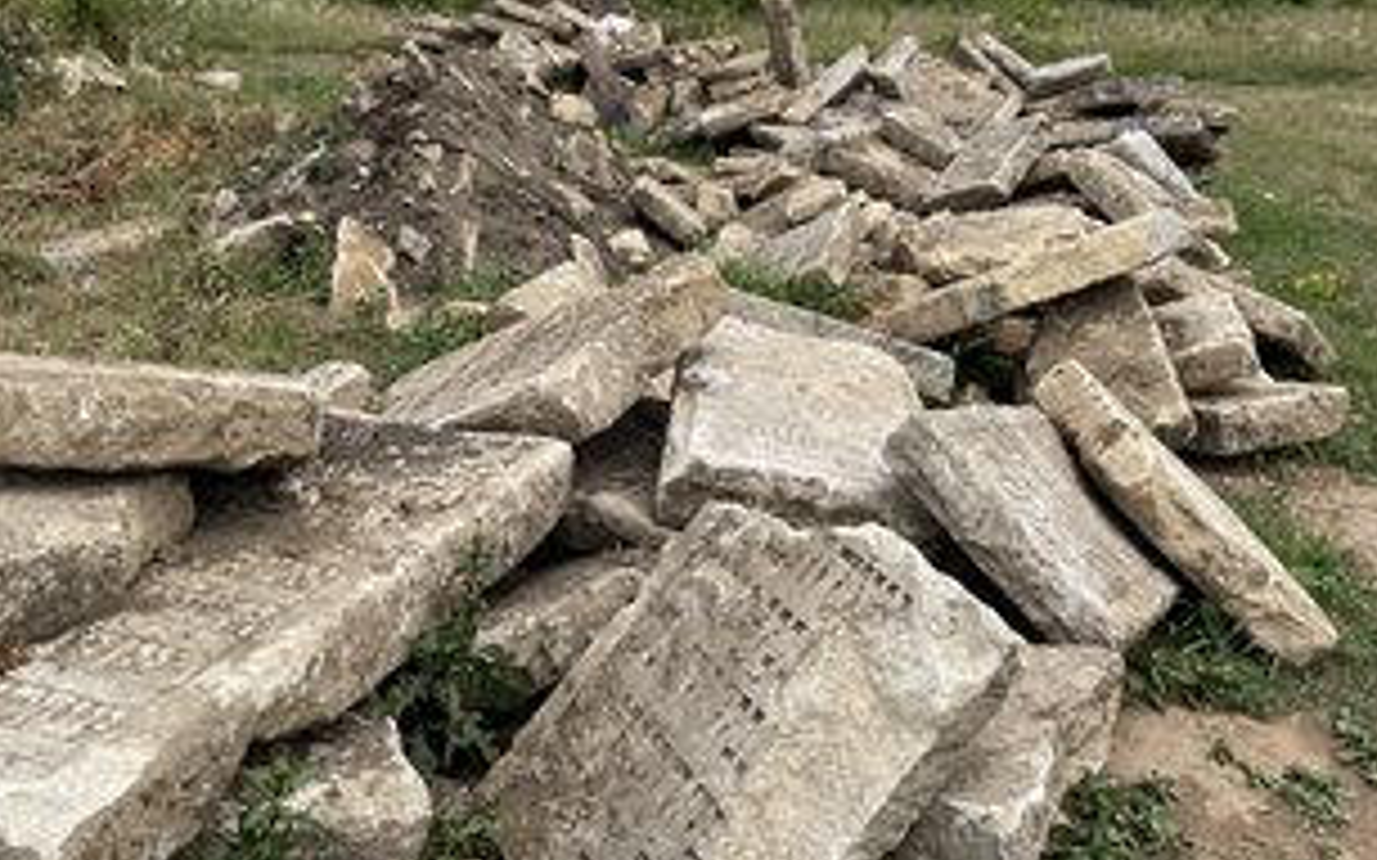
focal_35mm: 36
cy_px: 311
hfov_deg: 53.7
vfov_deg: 35.1
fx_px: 1351
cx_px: 567
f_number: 1.6
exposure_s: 1/2132
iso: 32
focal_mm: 4.2
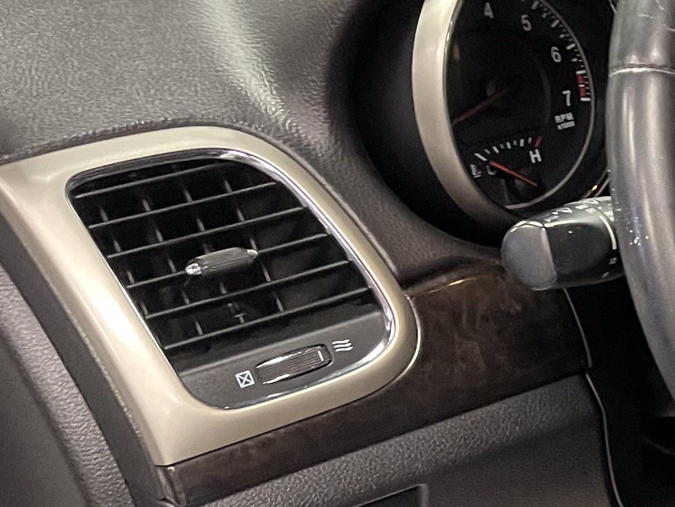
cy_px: 503
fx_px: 1560
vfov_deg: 18.0
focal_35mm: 80
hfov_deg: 20.5
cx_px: 1044
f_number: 1.6
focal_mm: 5.1
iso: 500
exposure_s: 1/40
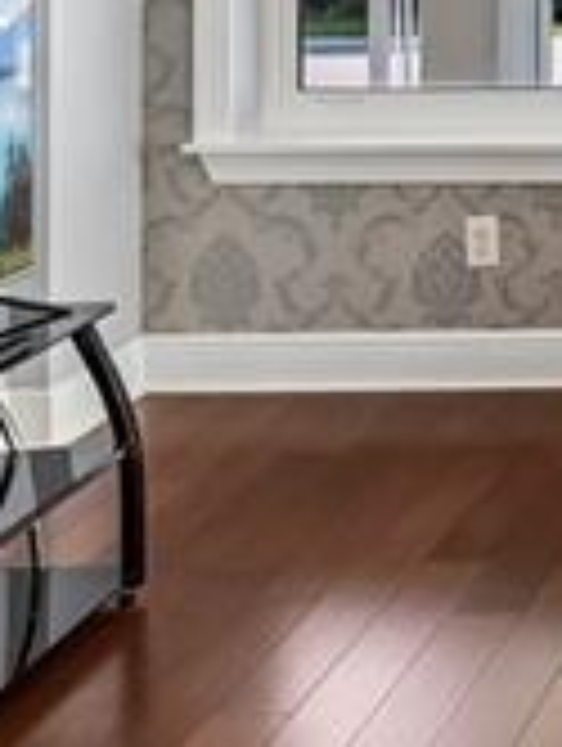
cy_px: -230
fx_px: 1792
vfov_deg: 21.3
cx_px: 1120
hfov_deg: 14.7
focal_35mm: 83
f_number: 8
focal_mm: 14
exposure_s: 1/125
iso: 400
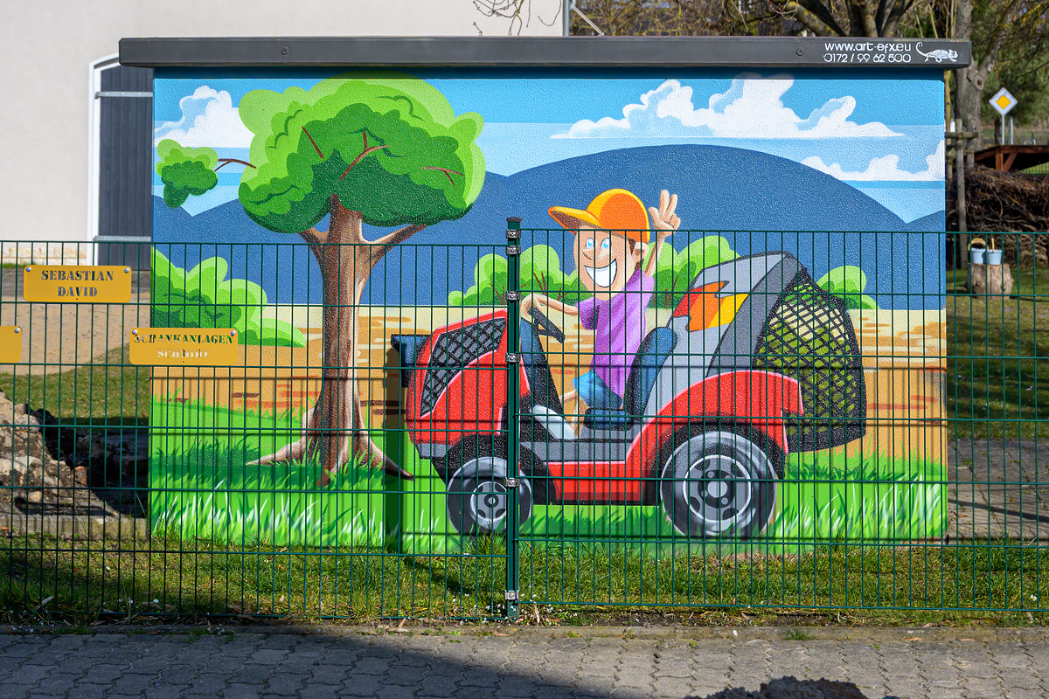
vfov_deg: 18.2
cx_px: 524
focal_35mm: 75
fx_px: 2185
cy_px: 350
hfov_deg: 27.0
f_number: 6.7
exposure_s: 1/1000
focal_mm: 50
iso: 200
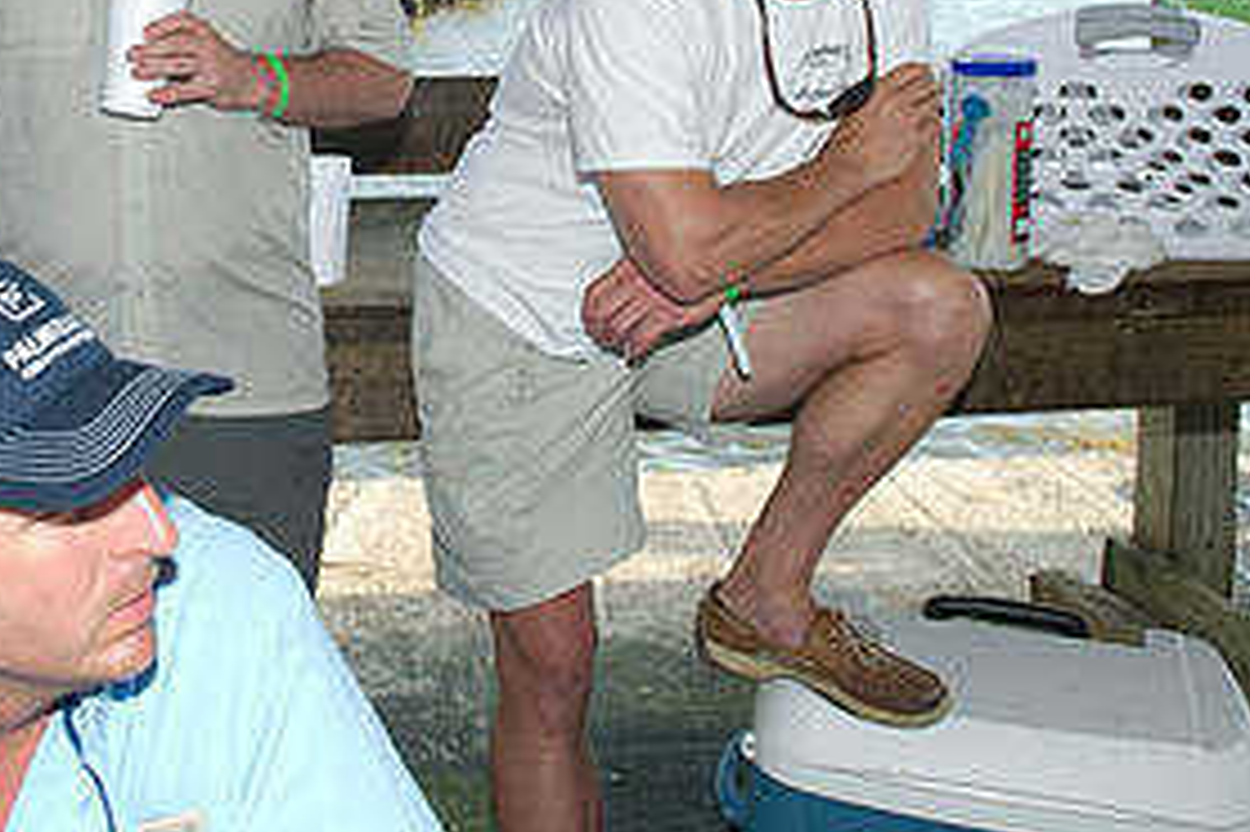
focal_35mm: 50
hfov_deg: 38.9
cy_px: 49
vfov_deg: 25.9
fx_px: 1735
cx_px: 369
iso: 125
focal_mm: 24
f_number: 5
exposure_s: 1/250
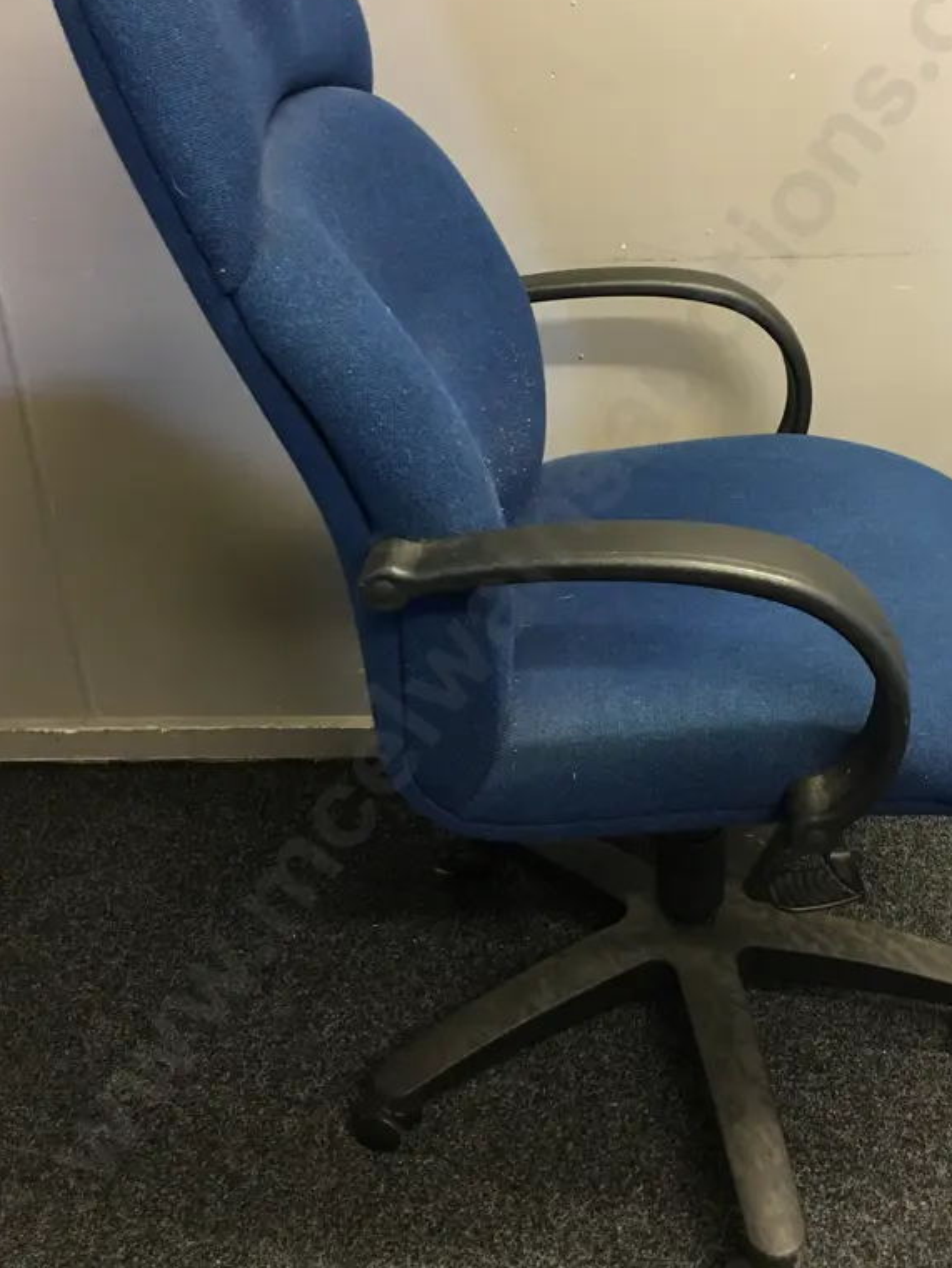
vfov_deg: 47.5
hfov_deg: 36.7
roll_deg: +0.9
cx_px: 584
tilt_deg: -24.4
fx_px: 1430
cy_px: 495
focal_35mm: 39
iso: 100
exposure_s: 1/17
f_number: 2.2
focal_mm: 4.15
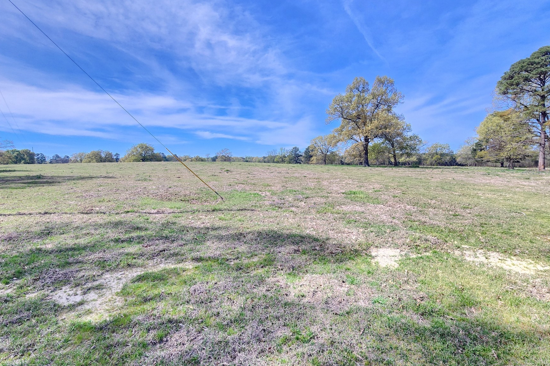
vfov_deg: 73.7
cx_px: 286
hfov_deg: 96.7
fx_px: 244
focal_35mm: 16
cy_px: 174
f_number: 2.2
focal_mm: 2.2
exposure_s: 1/345
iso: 50
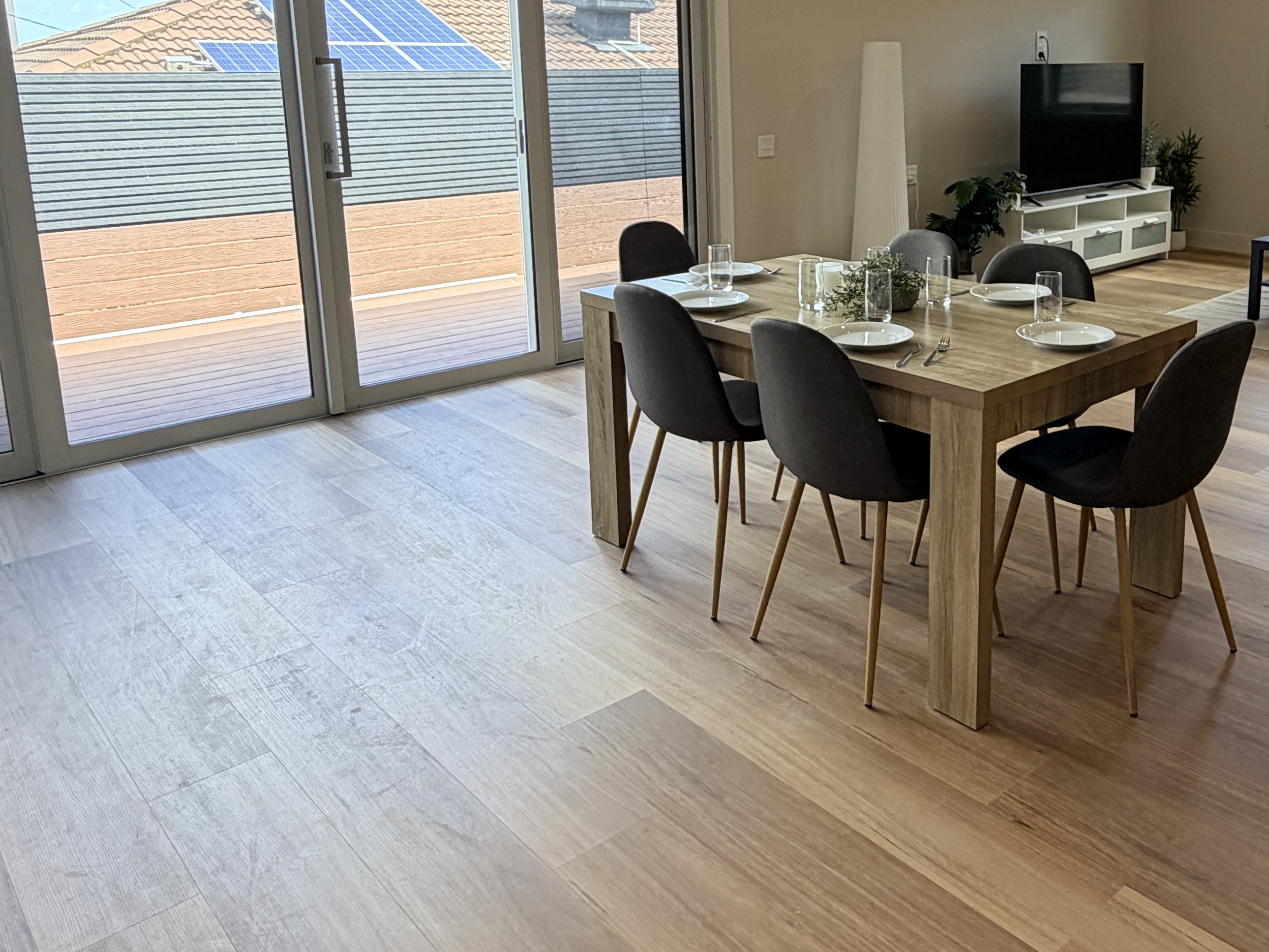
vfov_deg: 44.3
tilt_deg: -10.7
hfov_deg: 56.8
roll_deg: +0.2
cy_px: 269
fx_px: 1136
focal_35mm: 31
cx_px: 872
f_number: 2.2
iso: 64
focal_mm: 2.22
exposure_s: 1/100
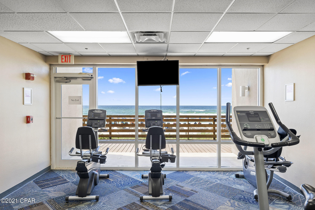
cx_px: 158
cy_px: 105
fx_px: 210
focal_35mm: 24
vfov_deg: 53.1
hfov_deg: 73.7
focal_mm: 24
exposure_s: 1/20
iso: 320
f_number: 9
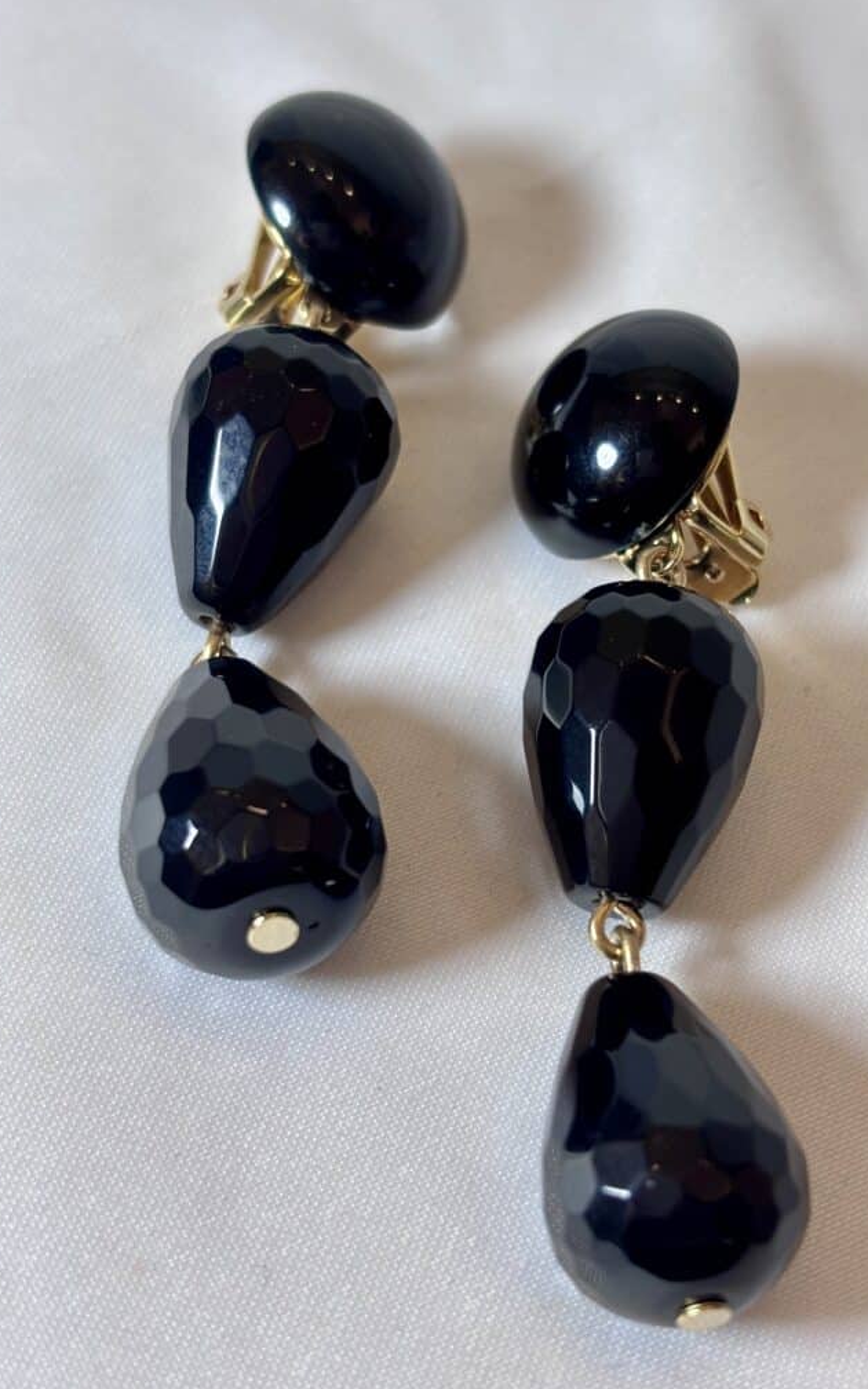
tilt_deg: -59.7
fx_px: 2120
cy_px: 697
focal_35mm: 56
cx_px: 508
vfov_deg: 36.3
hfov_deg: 23.1
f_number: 1.6
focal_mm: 5.96
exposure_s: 1/100
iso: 40
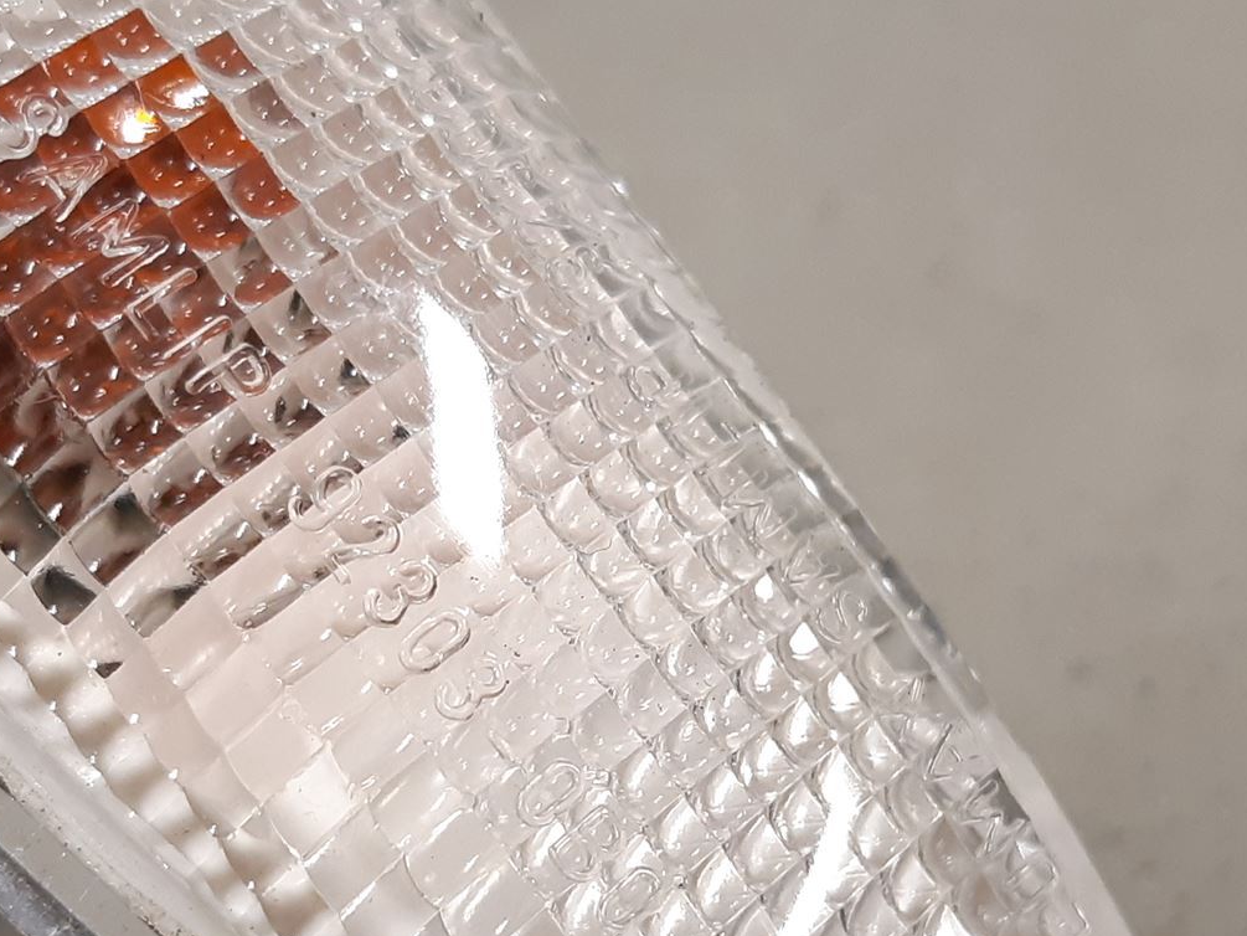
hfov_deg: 36.2
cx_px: 579
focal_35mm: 53
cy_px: 674
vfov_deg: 27.2
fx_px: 1909
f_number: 1.7
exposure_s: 1/50
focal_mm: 3.93
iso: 160
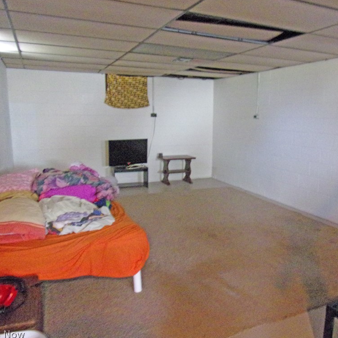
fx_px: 320
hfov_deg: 55.1
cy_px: 168
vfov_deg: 55.6
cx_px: 208
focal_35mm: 29
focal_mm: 4.3
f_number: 3.3
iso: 800
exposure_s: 1/11
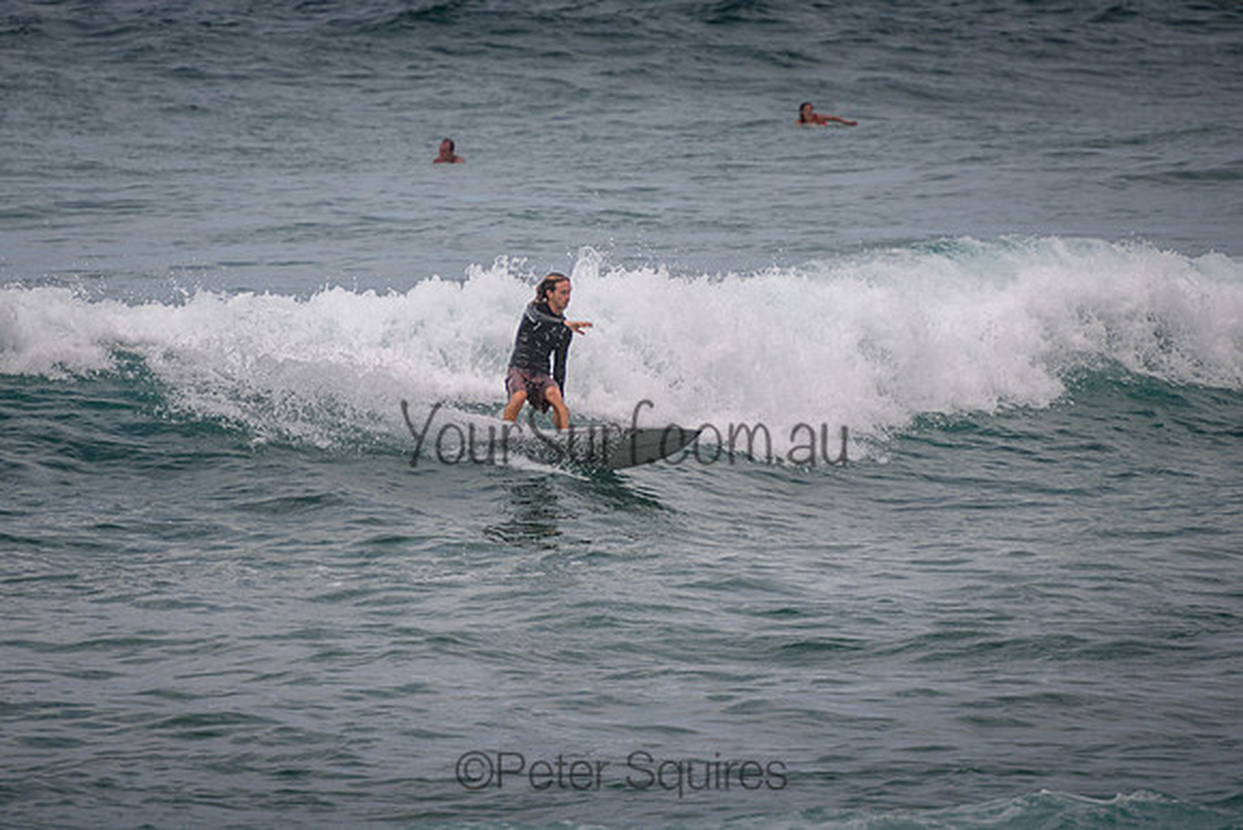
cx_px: 528
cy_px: 356
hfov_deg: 3.8
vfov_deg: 2.5
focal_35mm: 549
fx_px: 18971
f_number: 5.6
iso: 200
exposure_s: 1/2000
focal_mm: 400
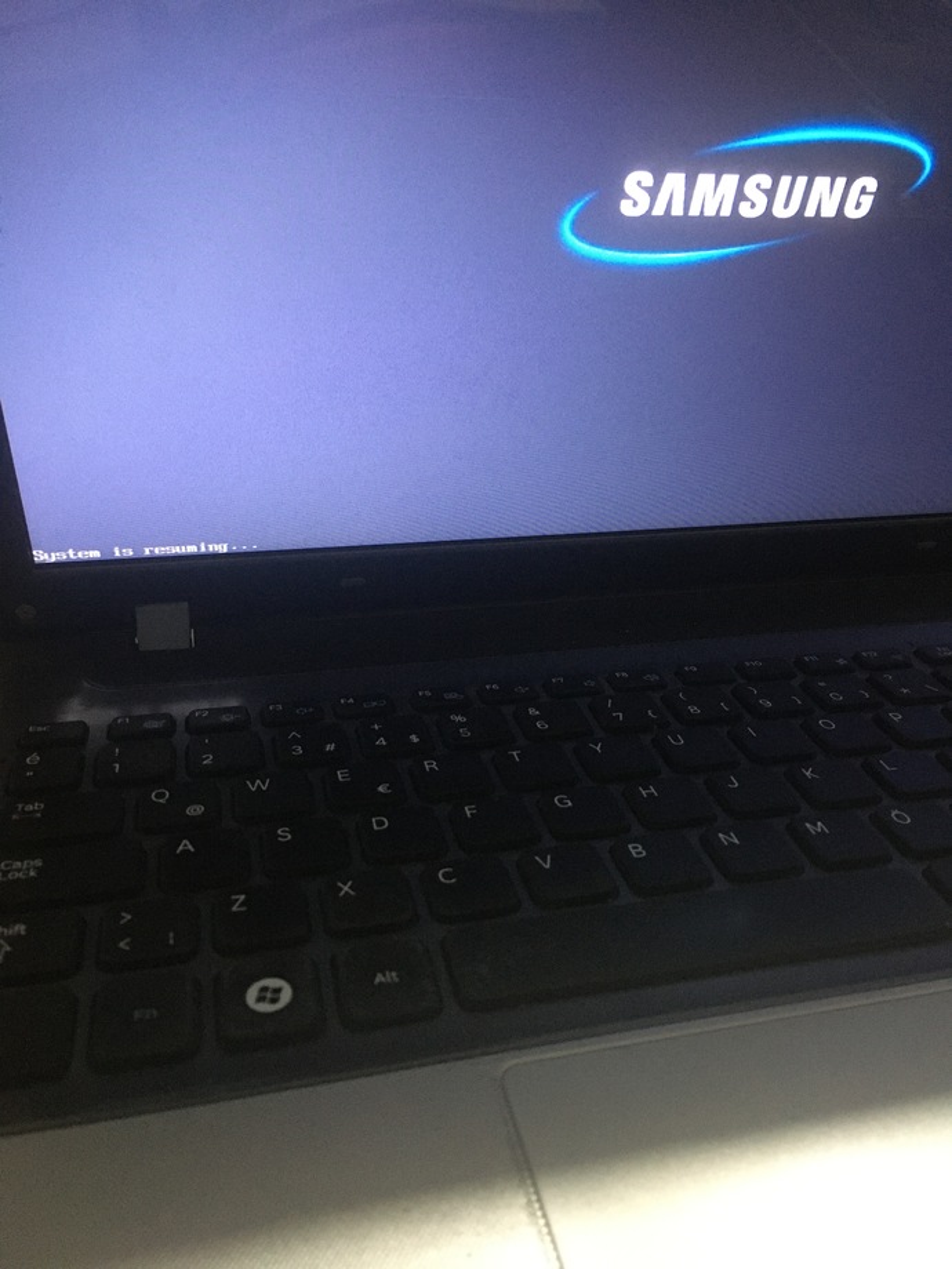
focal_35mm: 29
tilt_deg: -24.8
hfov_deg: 48.2
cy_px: 634
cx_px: 476
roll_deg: -2.8
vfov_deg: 61.7
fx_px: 1063
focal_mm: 4.15
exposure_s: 1/17
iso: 320
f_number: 2.2
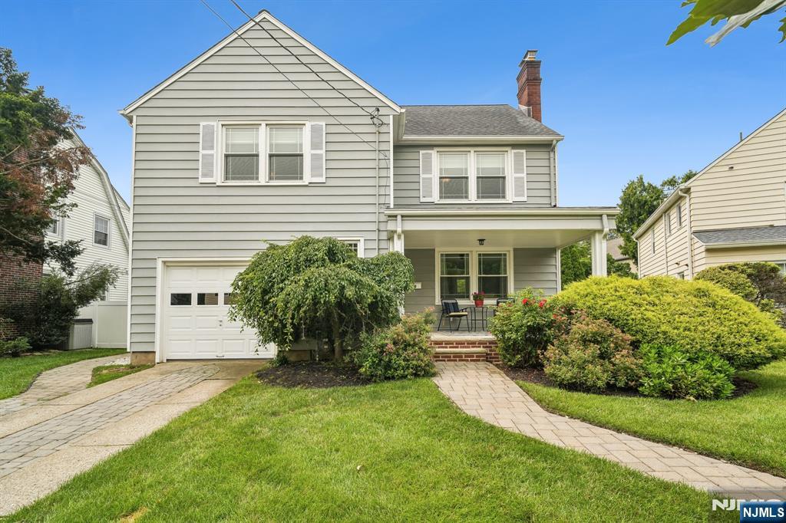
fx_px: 349
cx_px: 393
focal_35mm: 16
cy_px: 262
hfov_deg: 96.8
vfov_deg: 73.7
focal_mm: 16
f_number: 8
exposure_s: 1/320
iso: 400
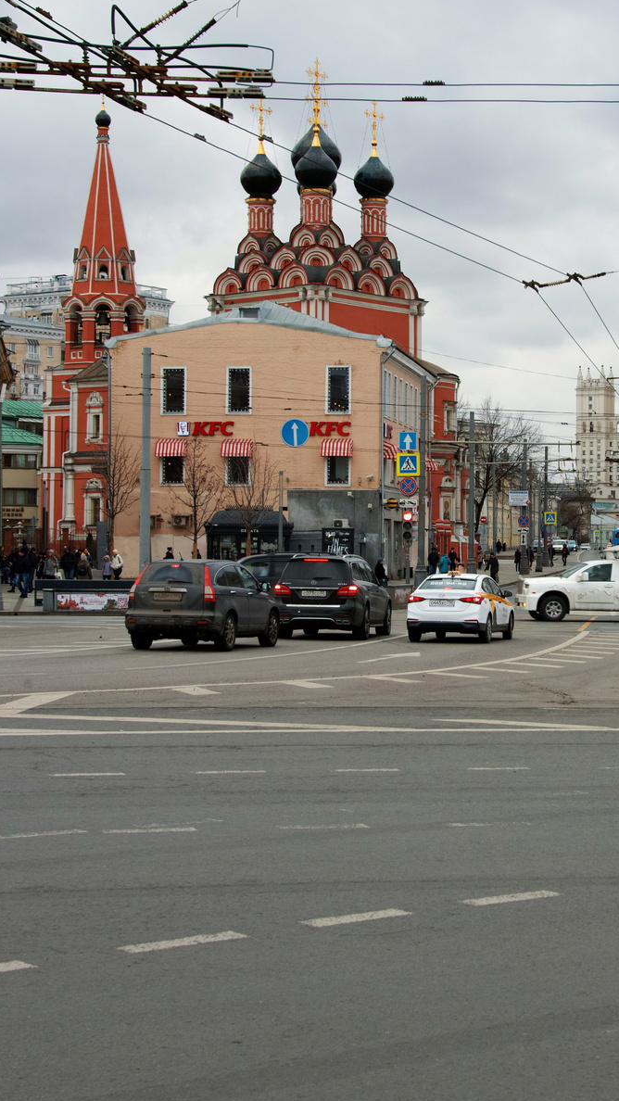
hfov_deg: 16.4
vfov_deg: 29.0
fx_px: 2131
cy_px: 548
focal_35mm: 73
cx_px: 505
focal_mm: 35
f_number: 7.1
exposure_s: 1/160
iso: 100
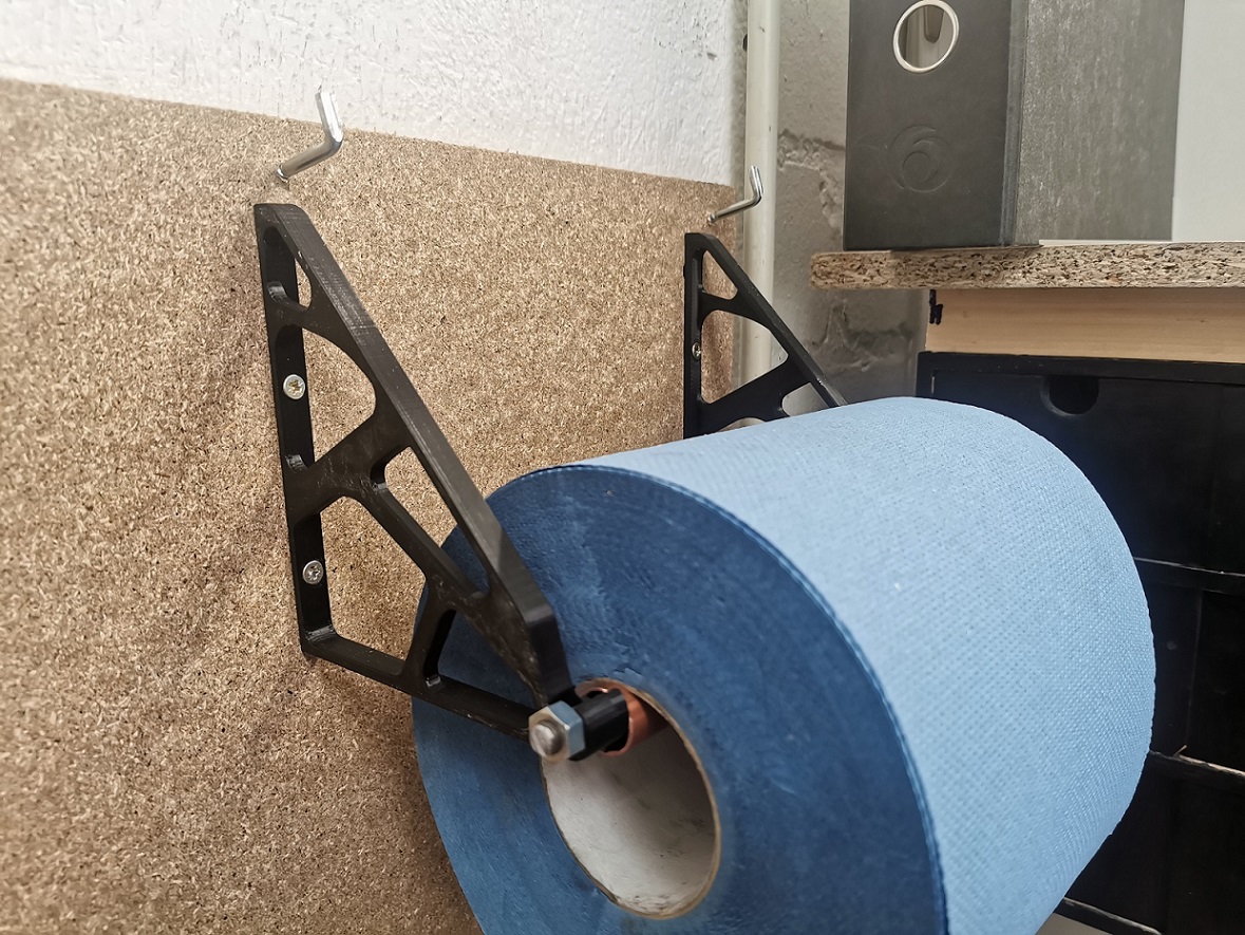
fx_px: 971
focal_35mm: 27
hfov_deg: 65.3
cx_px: 622
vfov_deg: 51.4
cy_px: 468
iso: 125
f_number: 1.6
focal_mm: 5.56
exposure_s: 1/100
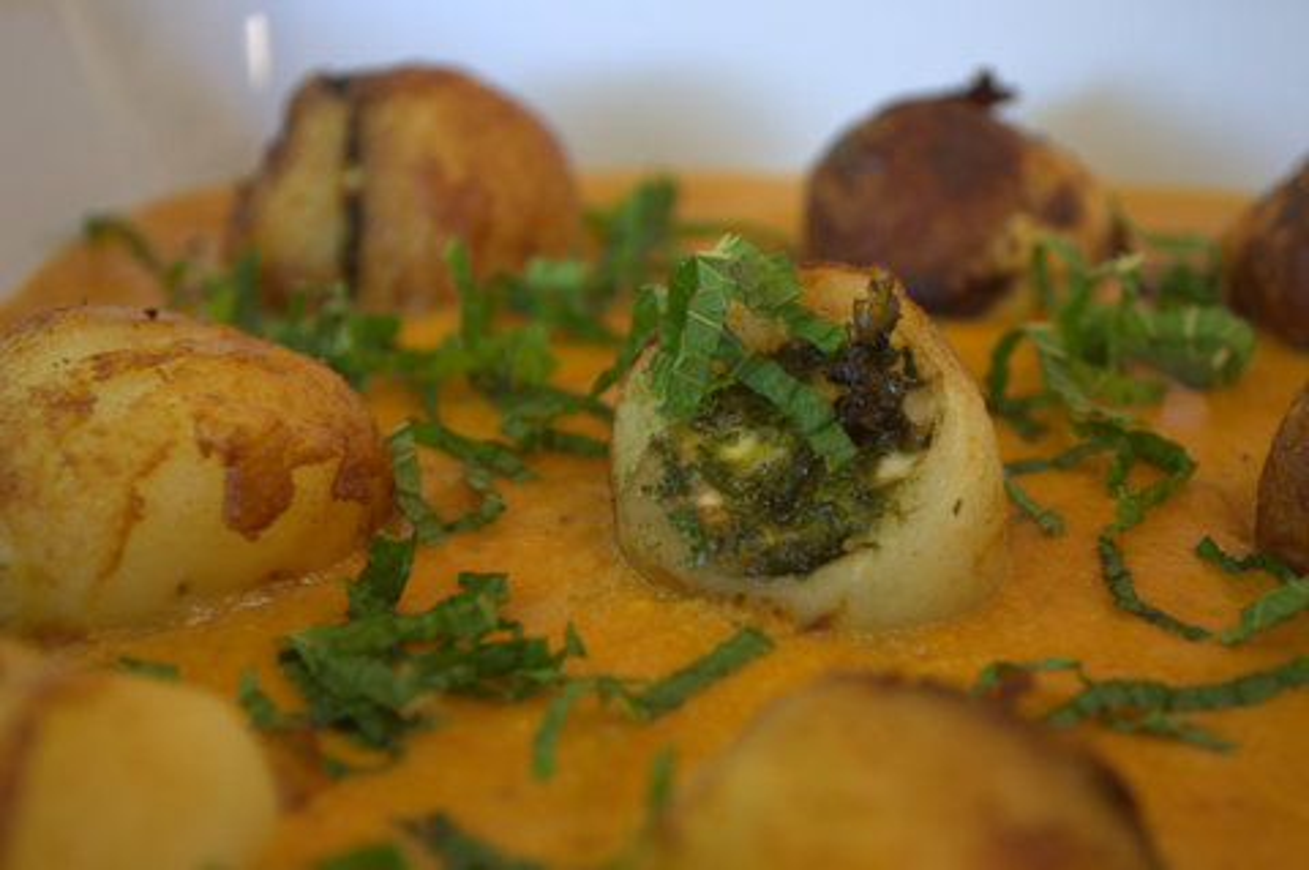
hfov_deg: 33.4
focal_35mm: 60
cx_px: 654
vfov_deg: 22.6
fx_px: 2179
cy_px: 435
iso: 800
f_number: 5.3
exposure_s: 1/25
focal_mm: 40
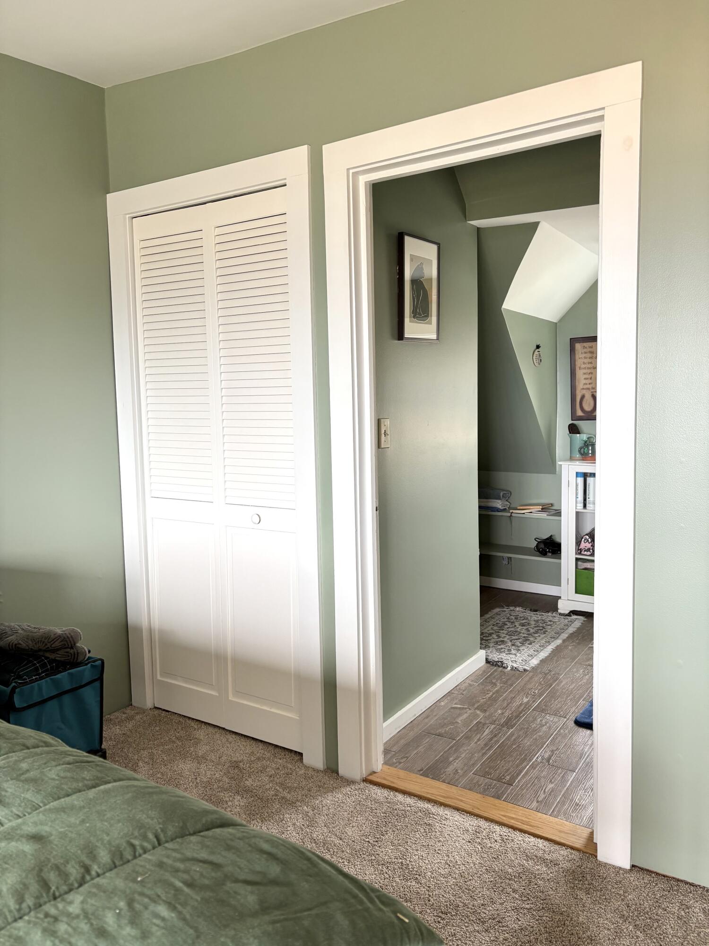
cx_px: 354
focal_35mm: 26
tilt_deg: -4.3
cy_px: 473
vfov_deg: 67.3
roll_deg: +0.5
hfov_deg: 53.1
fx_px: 710
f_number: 1.6
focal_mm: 5.96
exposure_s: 1/120
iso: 100
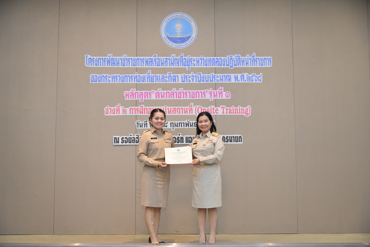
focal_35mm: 46
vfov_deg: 29.2
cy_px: 124
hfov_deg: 42.7
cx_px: 185
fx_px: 473
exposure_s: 1/200
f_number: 4
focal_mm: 46
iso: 2500
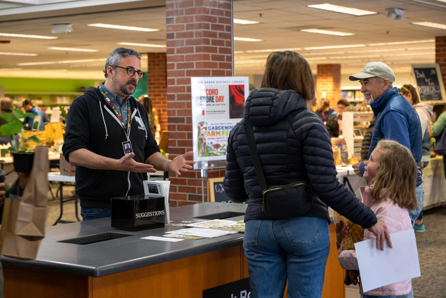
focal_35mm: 70
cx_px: 223
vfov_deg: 19.5
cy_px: 149
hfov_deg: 28.8
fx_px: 867
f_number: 4
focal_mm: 70
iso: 1600
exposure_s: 1/125
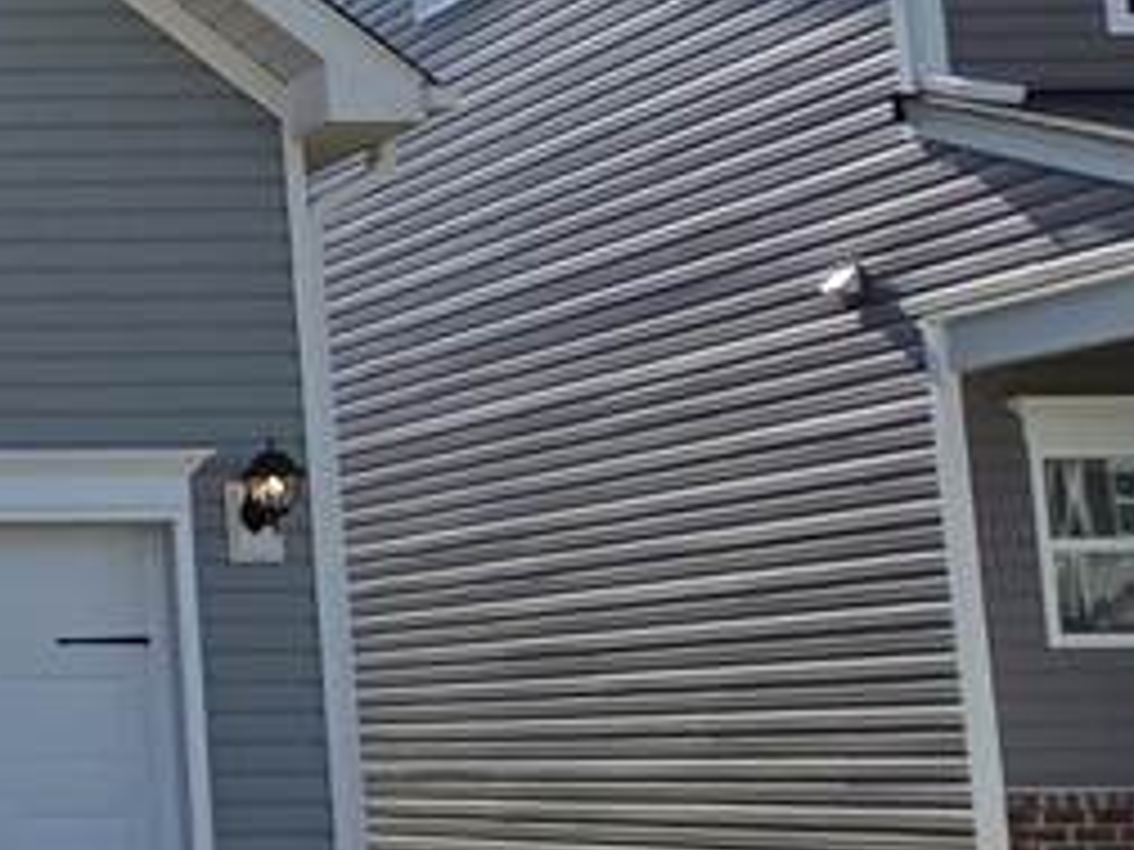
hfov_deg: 20.0
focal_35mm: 66
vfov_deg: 22.2
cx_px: -972
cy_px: 495
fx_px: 2162
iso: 50
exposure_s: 1/3177
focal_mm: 2.2
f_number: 2.2
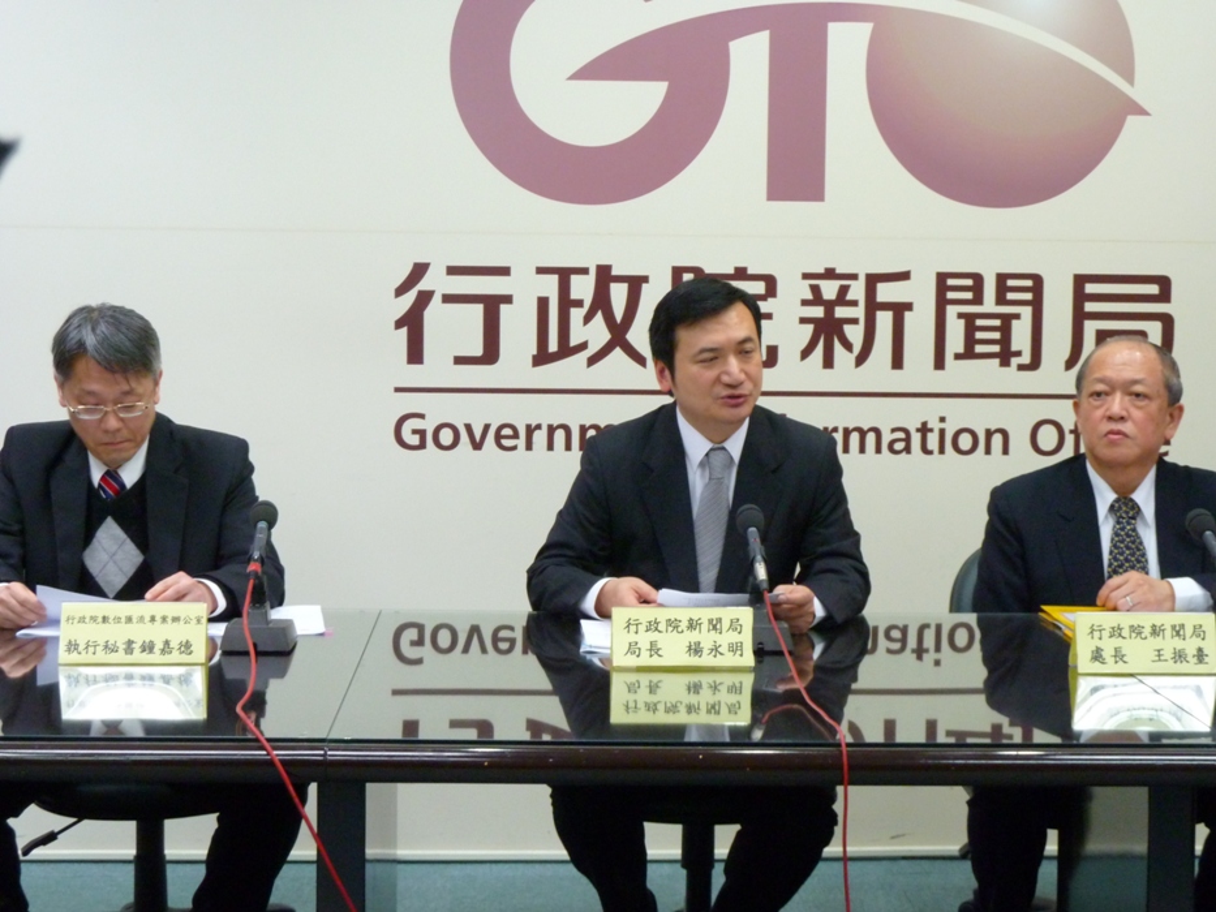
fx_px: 2354
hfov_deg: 29.0
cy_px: 456
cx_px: 608
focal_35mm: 67
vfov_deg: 21.9
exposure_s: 1/25
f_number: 4.1
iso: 400
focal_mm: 11
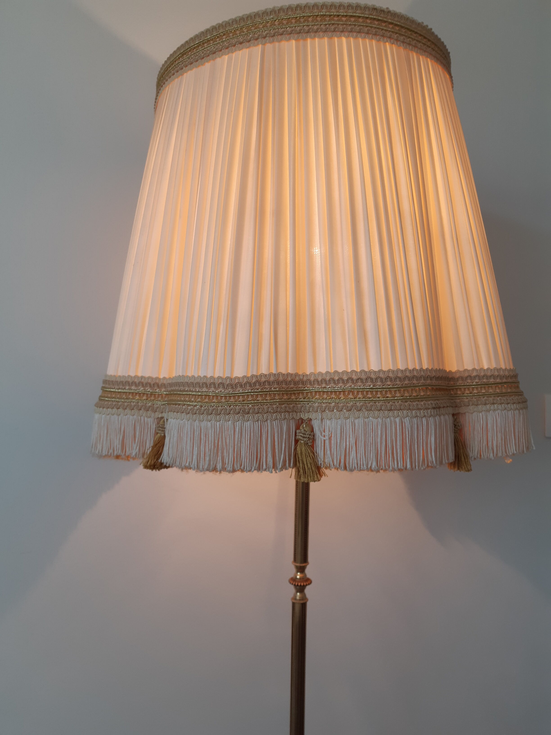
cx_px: 276
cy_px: 368
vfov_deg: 67.3
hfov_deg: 53.1
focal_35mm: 26
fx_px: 552
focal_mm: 3.93
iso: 40
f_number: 1.7
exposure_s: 1/100
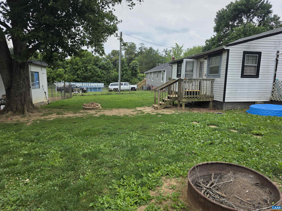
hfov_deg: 73.9
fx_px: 187
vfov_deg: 58.9
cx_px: 141
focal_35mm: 23
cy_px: 106
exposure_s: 1/5958
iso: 80
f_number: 1.7
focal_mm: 6.3
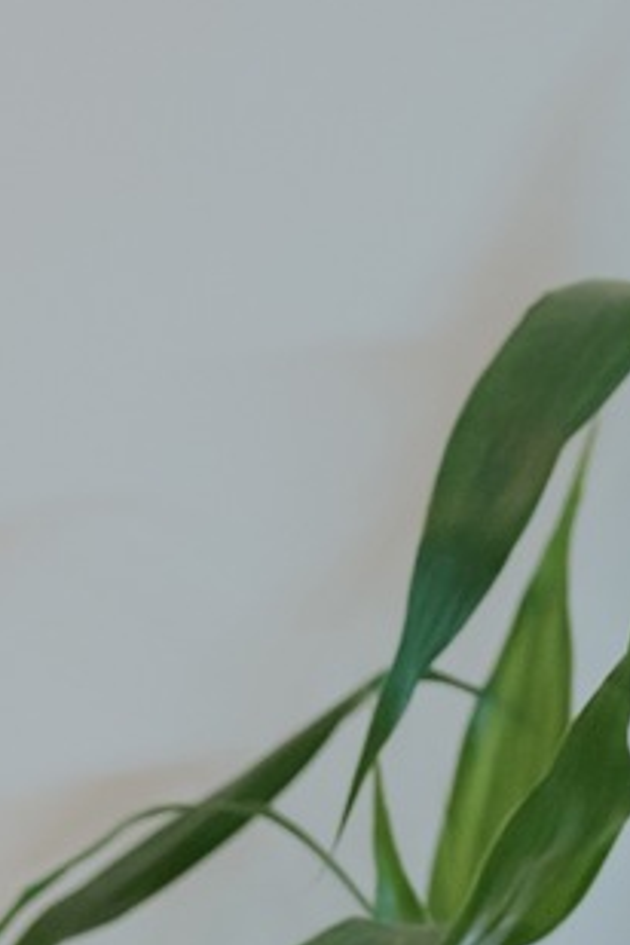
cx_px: -890
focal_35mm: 204
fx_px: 5355
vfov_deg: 9.3
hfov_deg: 6.4
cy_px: 2046
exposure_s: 1/160
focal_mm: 35
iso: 1600
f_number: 3.2
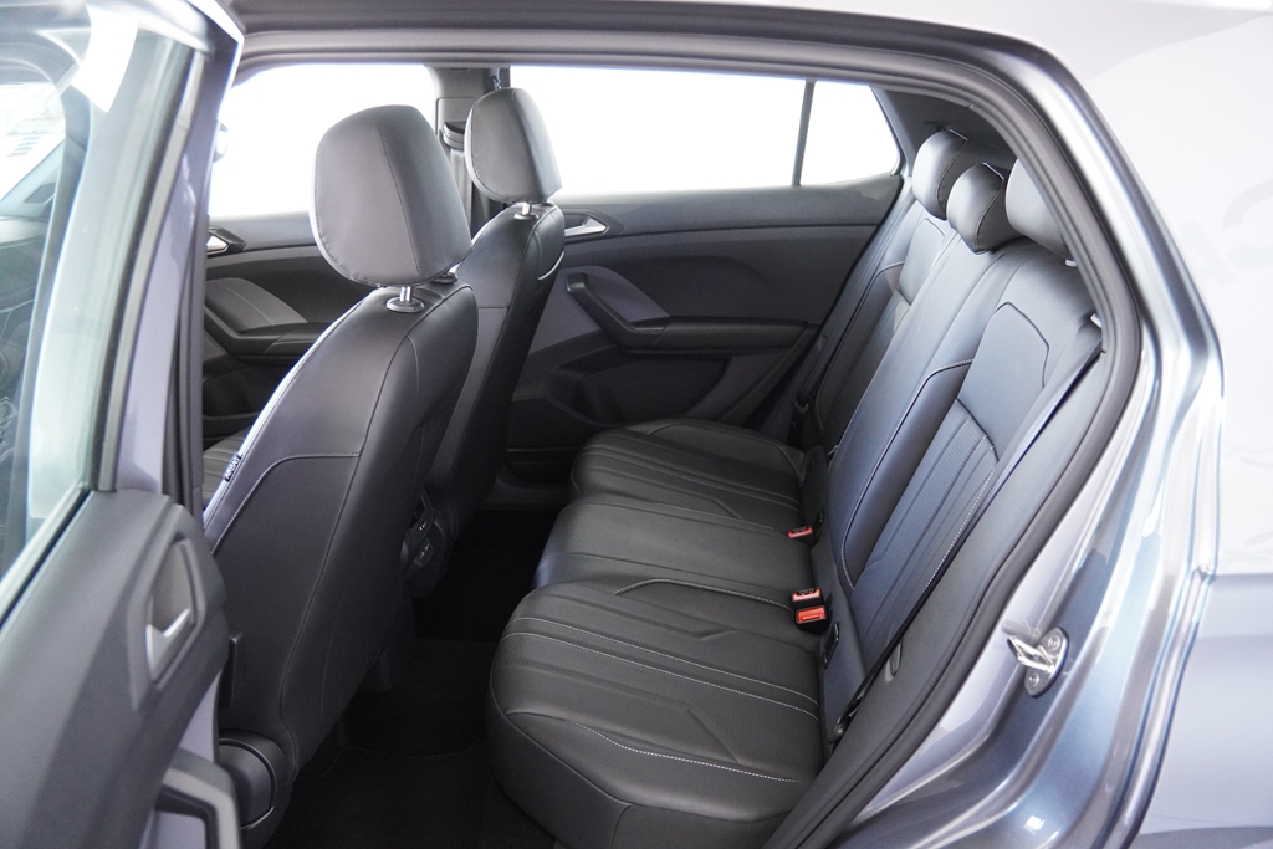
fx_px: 1061
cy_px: 424
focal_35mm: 30
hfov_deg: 61.9
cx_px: 636
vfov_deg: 43.6
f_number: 2.8
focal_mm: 20
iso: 3200
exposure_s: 1/160
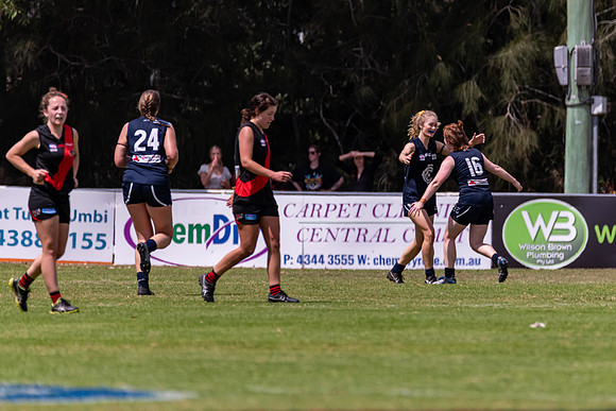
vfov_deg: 2.2
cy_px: 196
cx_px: 393
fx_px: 10930
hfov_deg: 3.2
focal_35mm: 639
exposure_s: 1/5000
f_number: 6.3
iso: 800
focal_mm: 500
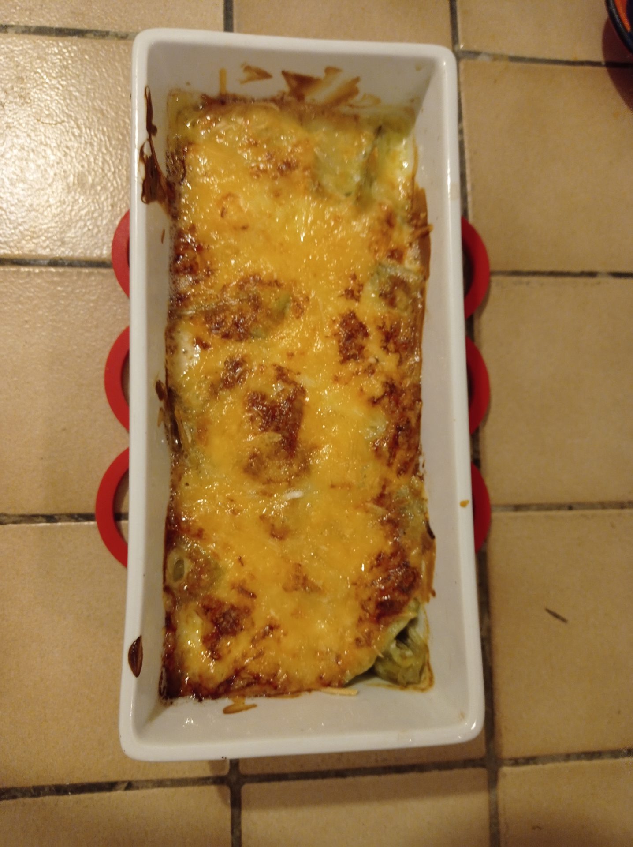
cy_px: 424
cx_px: 316
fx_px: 684
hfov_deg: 49.7
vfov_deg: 63.5
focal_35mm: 28
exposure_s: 1/25
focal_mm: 4.74
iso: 397
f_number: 1.79
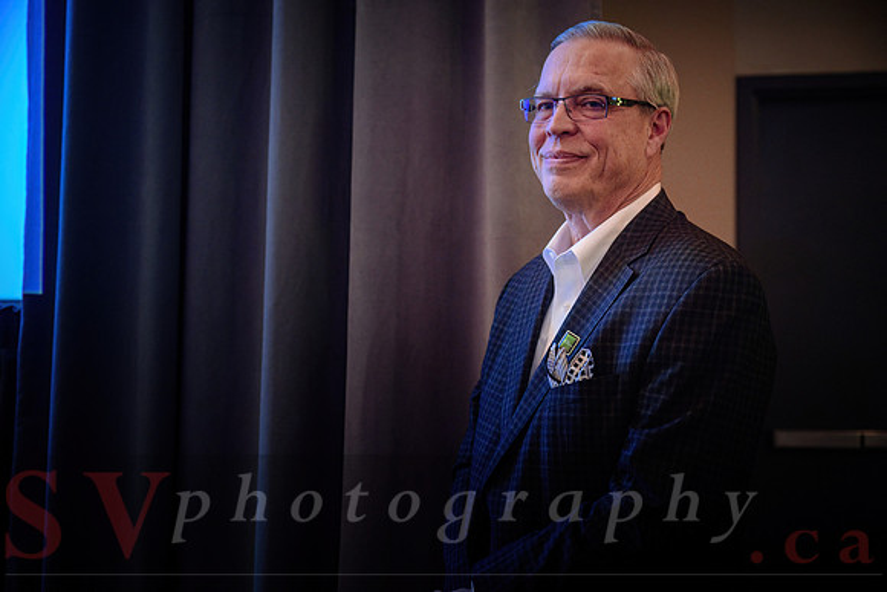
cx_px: 444
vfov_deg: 25.1
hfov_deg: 36.9
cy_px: 296
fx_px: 1331
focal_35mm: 54
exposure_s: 1/30
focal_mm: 54
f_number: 3.5
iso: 1000
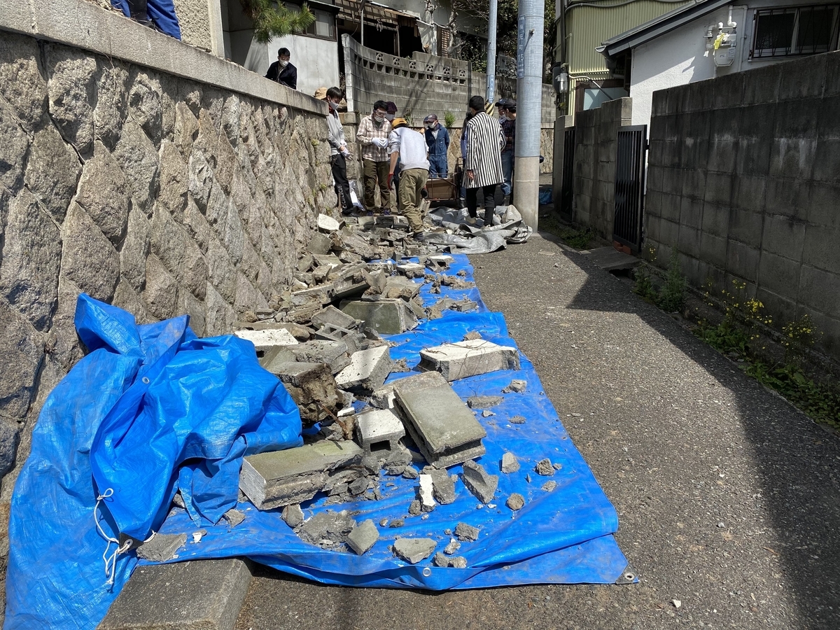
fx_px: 631
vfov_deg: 53.1
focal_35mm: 26
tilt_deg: -15.2
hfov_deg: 67.3
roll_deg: +1.0
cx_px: 420
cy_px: 315
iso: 32
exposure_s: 1/2817
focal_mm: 4.25
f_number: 1.8
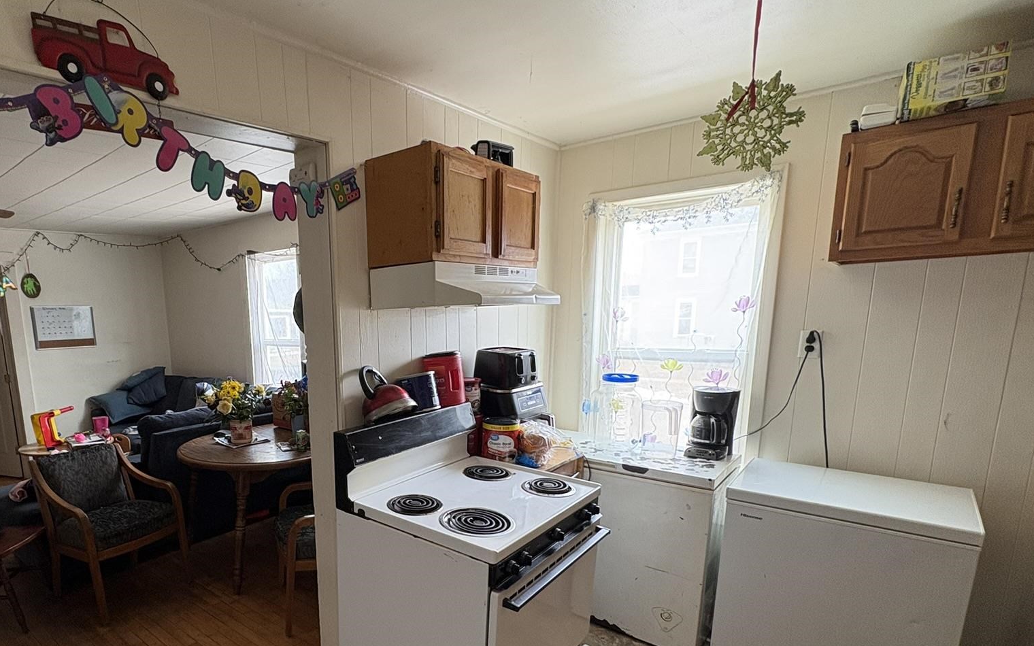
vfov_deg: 58.6
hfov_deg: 82.9
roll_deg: +0.8
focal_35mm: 20
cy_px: 420
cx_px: 367
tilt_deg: -10.3
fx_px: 564
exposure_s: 1/60
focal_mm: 2.22
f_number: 2.2
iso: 125
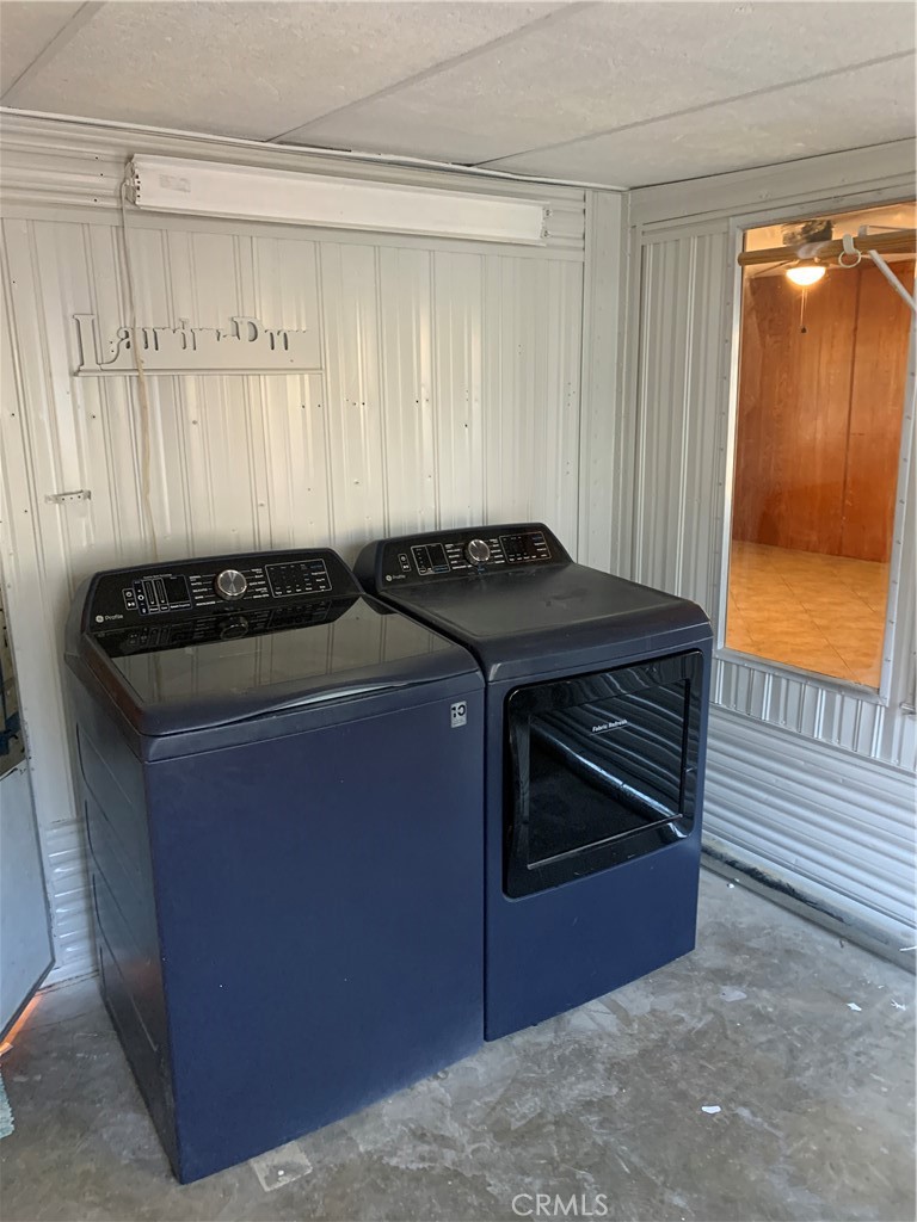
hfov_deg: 53.1
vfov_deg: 67.3
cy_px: 611
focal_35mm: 26
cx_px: 458
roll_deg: +0.9
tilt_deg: -11.6
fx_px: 918
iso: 400
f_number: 1.8
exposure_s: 1/56
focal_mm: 4.25
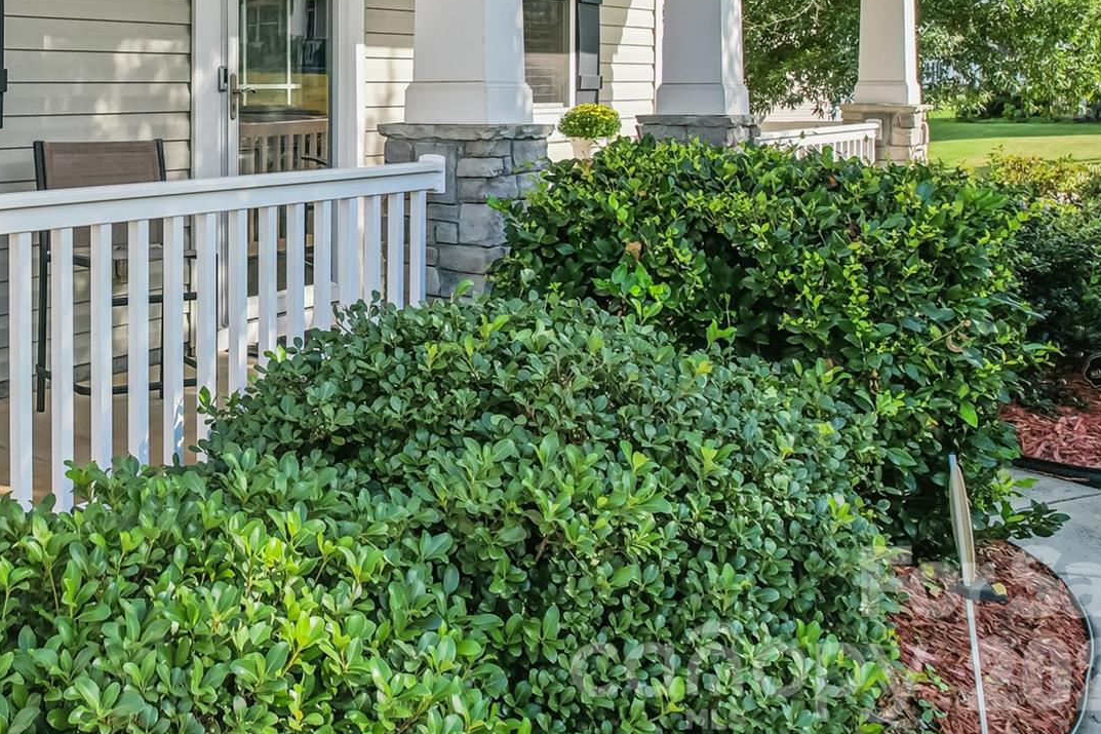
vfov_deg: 30.2
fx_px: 1284
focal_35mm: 42
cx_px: 137
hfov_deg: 43.0
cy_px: 47
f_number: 2.8
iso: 100
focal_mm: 8.4
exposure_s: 1/160
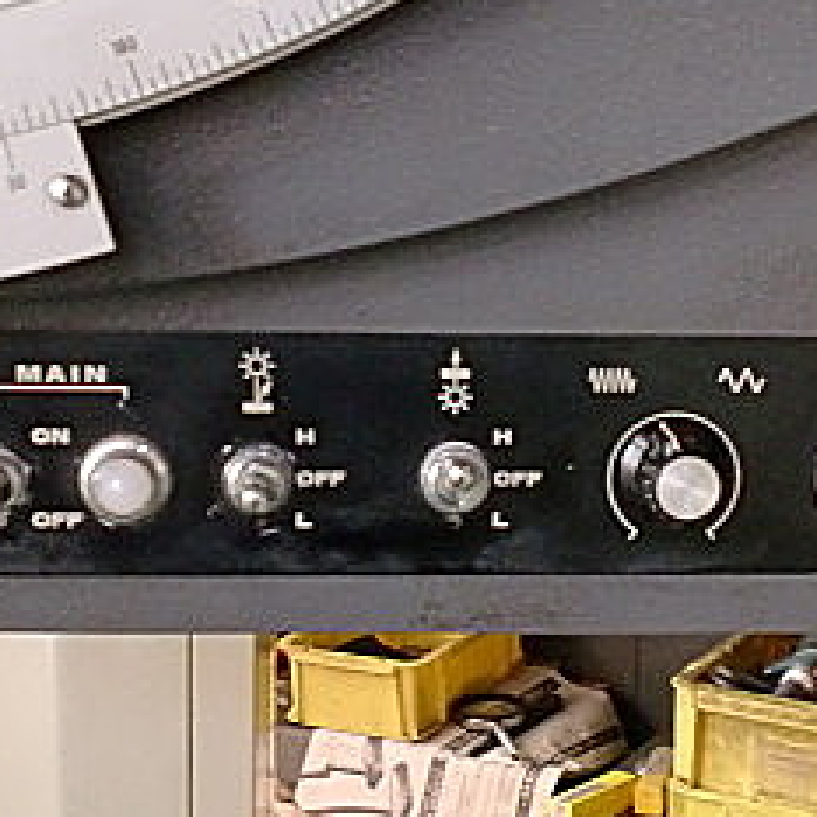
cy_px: 414
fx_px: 2270
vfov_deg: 20.4
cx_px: 515
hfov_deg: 20.4
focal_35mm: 85
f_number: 3.1
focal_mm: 6.3
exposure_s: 1/60
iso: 320
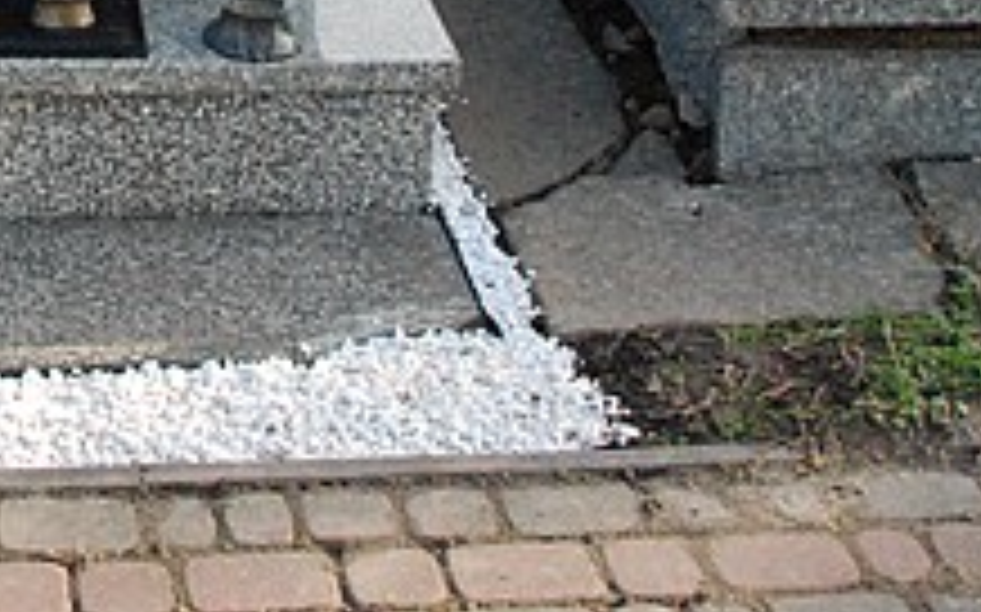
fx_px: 2164
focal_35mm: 81
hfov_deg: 24.5
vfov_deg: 15.0
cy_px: -292
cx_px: 36
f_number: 10
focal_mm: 18
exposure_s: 1/400
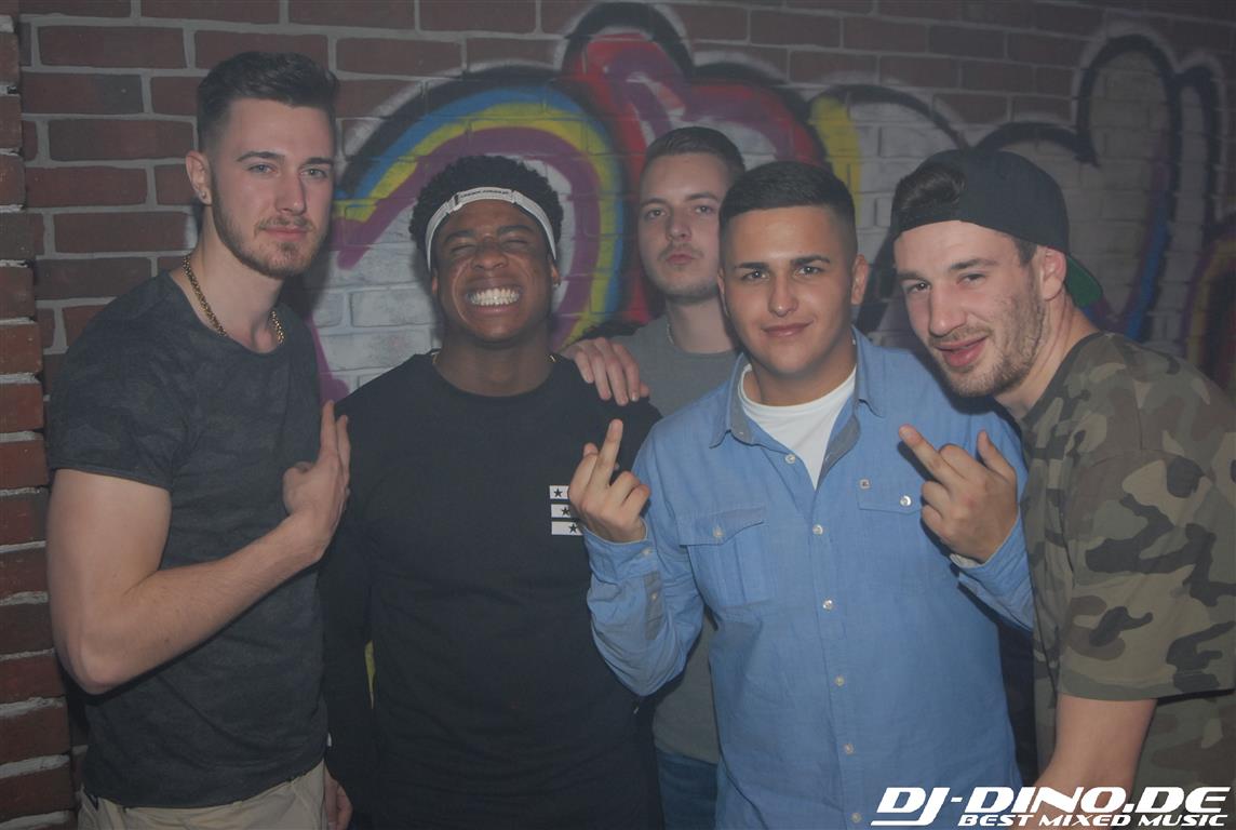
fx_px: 1239
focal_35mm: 36
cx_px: 618
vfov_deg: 37.0
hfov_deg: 53.0
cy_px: 415
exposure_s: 1/15
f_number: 6.3
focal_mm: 24
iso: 400
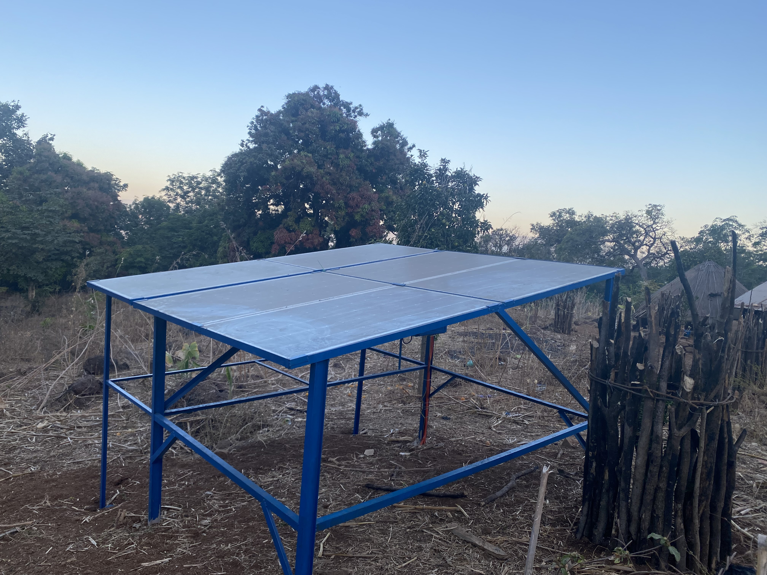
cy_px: 288
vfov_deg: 53.1
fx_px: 576
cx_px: 384
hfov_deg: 67.3
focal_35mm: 26
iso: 32
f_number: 1.8
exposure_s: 1/654
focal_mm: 4.25
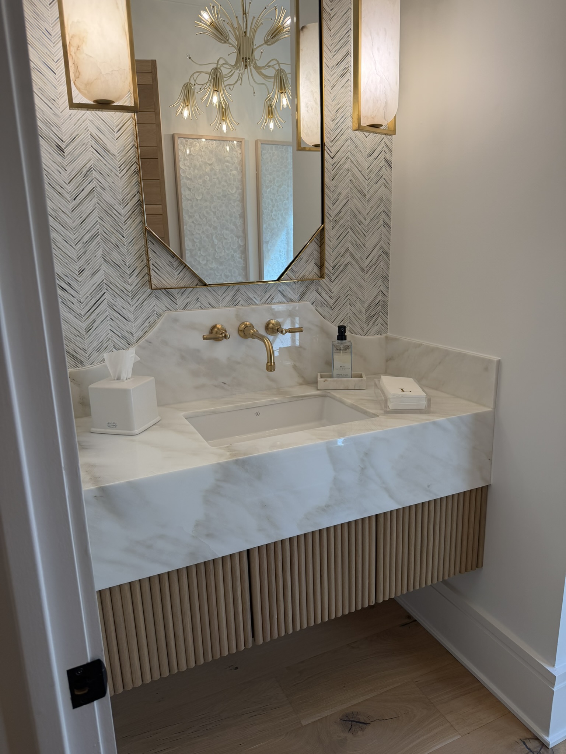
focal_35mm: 24
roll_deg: +1.8
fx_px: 523
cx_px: 283
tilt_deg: -13.4
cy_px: 377
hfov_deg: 56.8
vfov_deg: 71.6
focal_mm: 6.76
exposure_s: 1/289
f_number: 1.78
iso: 80
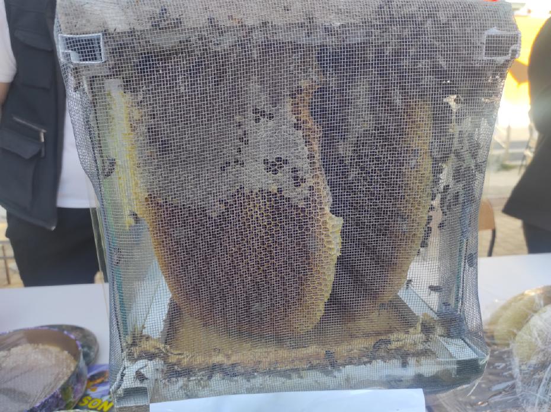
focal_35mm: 25
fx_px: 398
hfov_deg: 69.4
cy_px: 206
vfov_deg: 54.8
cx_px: 276
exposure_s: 1/100
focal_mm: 5.43
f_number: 1.89
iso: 102
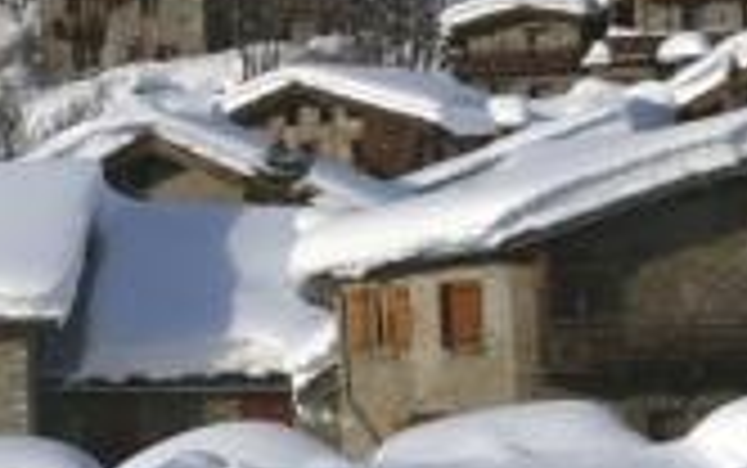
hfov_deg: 9.2
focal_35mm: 226
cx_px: -9
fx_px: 4612
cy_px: 94
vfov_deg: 5.8
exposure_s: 1/750
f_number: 11
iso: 200
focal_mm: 55
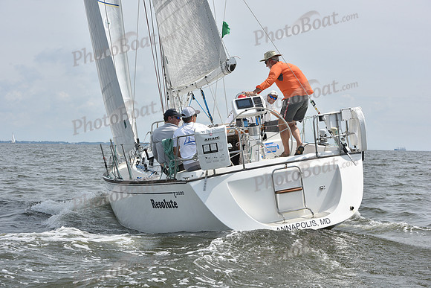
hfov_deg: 28.8
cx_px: 216
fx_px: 838
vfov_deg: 19.5
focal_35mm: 70
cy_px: 144
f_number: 10
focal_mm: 70
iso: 320
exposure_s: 1/1000
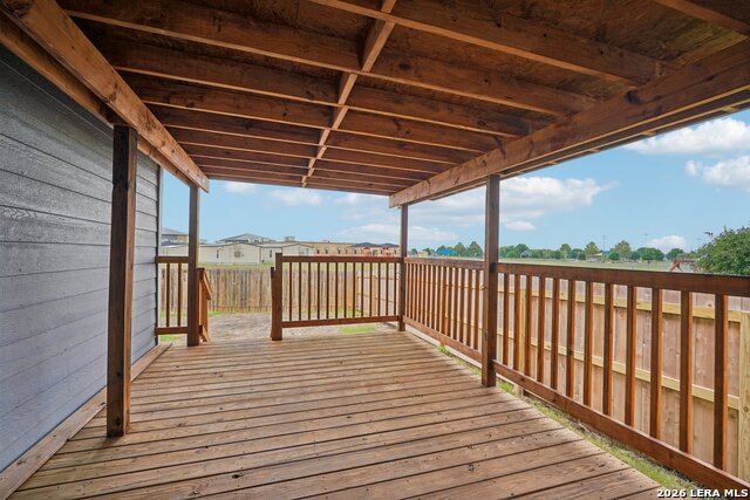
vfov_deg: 72.1
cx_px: 375
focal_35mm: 16
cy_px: 250
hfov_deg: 95.0
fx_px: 344
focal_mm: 16.5
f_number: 8
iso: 100
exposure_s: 1/60
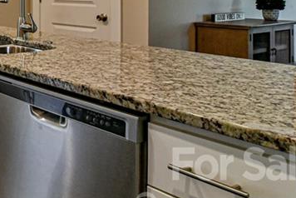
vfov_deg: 27.0
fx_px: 379
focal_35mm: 46
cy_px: -16
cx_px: -86
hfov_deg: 32.4
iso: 1600
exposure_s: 1/200
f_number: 7.1
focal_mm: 16
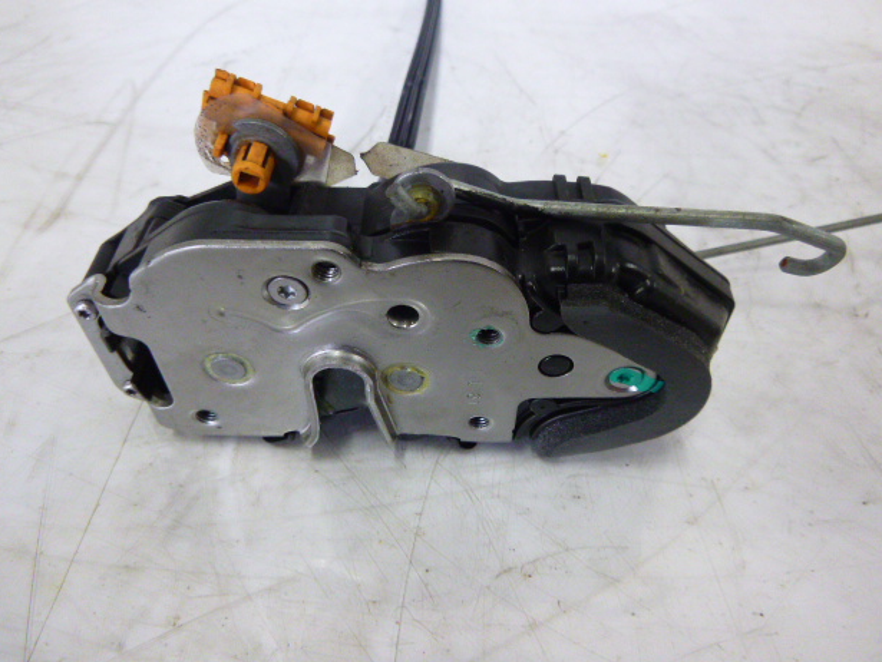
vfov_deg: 53.1
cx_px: 449
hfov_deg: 67.3
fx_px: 663
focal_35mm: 26
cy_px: 321
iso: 400
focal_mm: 4.5
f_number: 3.9
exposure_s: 1/13
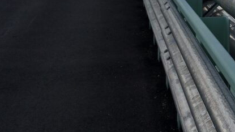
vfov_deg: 15.0
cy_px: -16
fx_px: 486
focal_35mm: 78
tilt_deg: -5.9
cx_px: 278
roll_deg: -0.8
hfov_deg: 24.7
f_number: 2.2
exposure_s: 1/183
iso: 32
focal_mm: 4.15
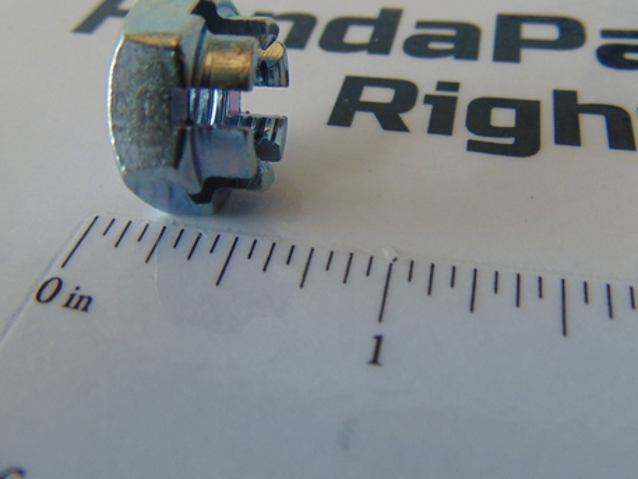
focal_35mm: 35
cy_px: 176
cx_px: 327
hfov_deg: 52.6
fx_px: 645
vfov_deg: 40.4
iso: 80
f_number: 3
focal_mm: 4.5
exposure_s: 1/250
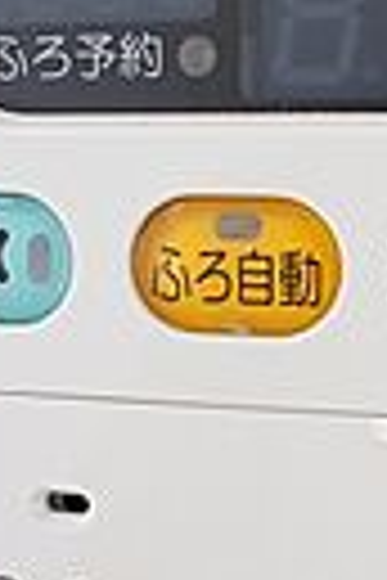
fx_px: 1435
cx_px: 434
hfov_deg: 15.0
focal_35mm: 89
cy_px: 198
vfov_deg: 22.8
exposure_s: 1/80
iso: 1600
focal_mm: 16
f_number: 5
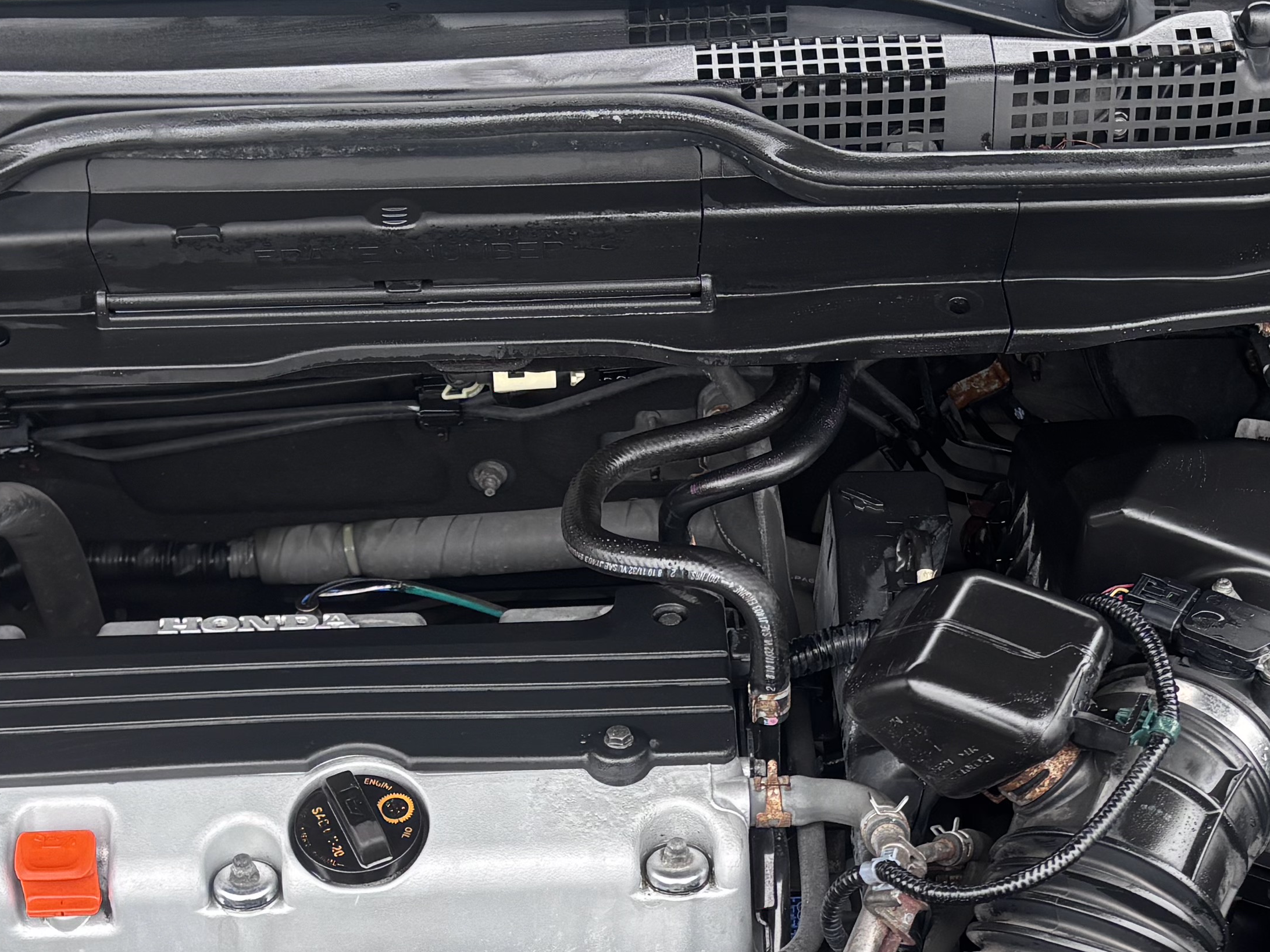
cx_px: 620
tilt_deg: -52.6
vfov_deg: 21.0
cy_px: 924
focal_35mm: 68
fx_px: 2495
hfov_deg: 28.6
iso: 40
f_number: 1.6
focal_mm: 5.96
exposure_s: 1/121
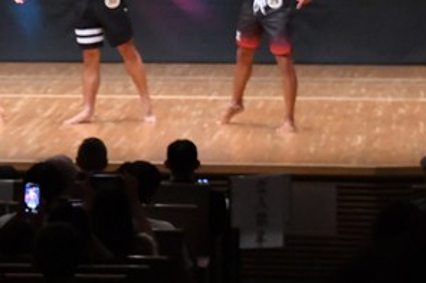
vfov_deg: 5.4
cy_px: 1
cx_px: -57
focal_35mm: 254
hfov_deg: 8.0
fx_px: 3004
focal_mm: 65
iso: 8000
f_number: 5.6
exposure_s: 1/400
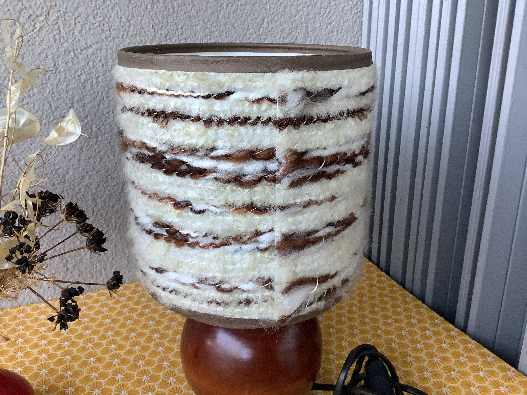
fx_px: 472
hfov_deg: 58.4
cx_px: 264
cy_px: 198
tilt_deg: -18.5
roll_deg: -0.6
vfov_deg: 45.4
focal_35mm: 31
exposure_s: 1/60
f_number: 2.4
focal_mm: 3.3
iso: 125
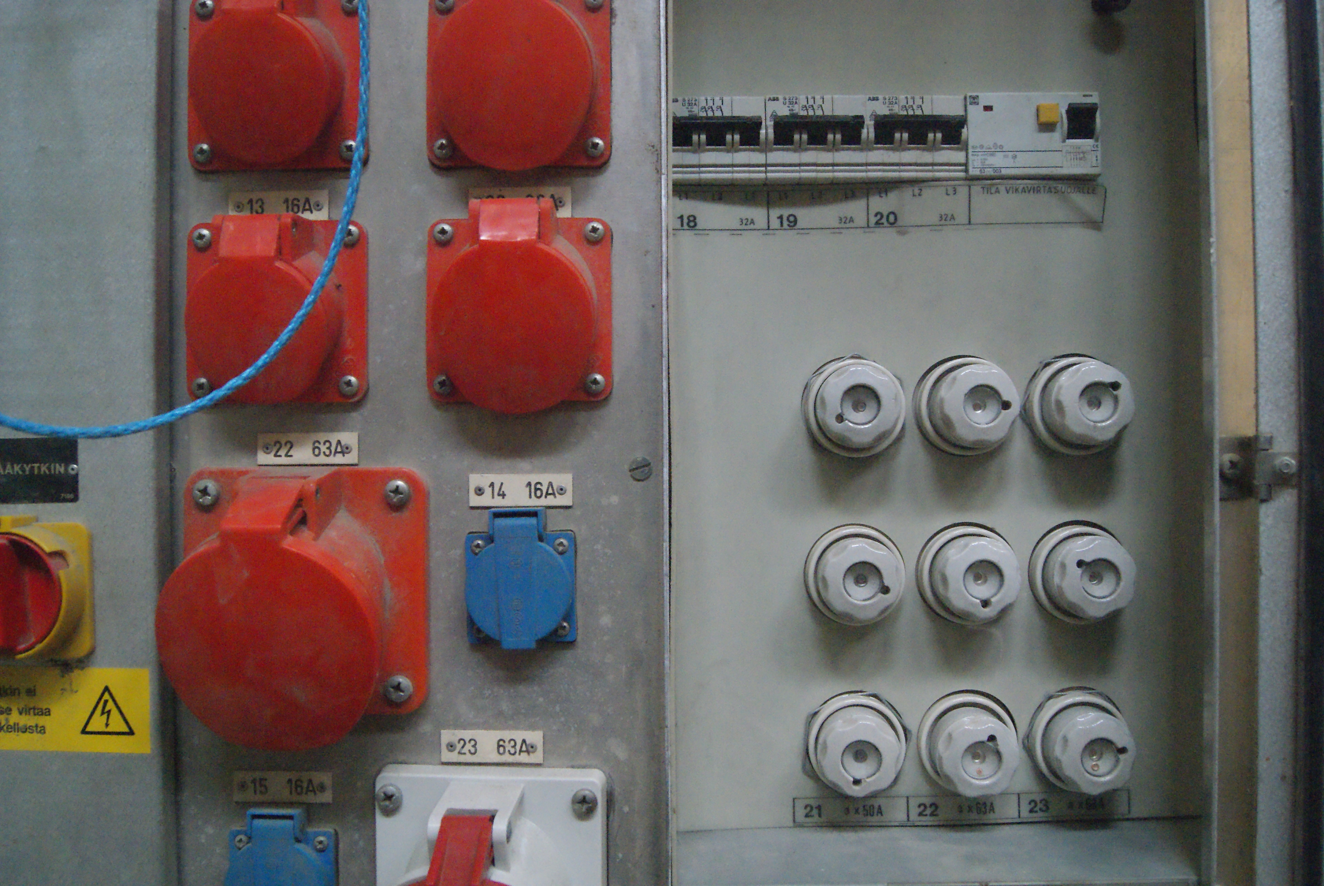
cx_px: 662
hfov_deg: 61.9
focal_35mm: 30
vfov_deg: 43.7
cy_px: 443
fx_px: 1105
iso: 3200
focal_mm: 20
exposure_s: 1/25
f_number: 5.6
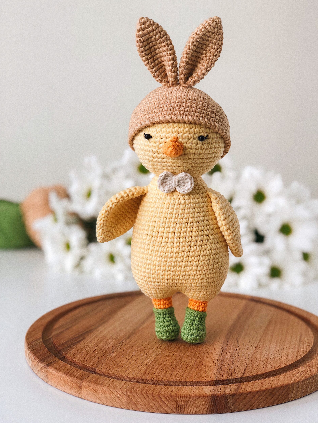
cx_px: 160
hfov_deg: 27.5
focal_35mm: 53
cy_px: 209
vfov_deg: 36.2
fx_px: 649
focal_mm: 6
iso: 16
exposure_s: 1/60
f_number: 2.4
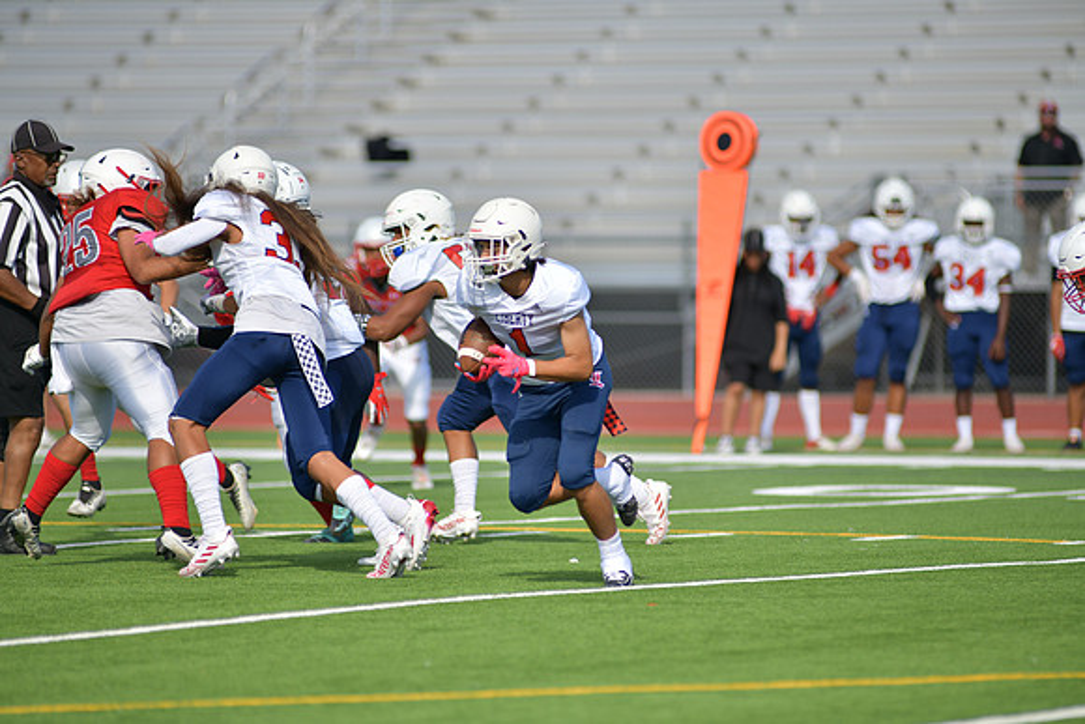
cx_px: 542
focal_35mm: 300
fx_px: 9043
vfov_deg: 4.6
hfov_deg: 6.9
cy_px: 362
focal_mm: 300
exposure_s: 1/2000
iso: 125
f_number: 3.5
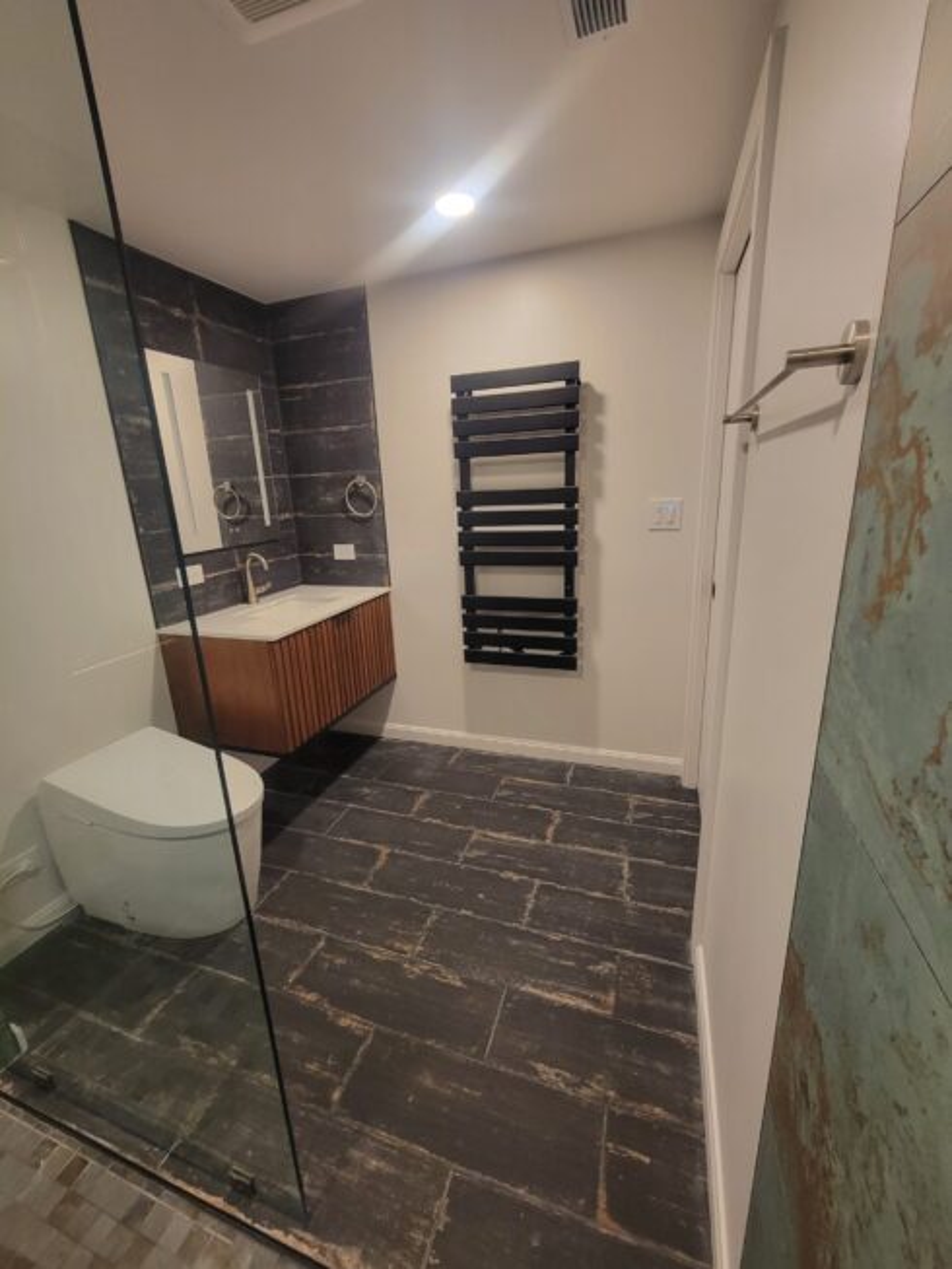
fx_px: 477
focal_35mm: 13
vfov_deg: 106.2
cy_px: 634
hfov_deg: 89.9
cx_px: 476
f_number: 2.2
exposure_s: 1/32
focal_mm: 2.2
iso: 320
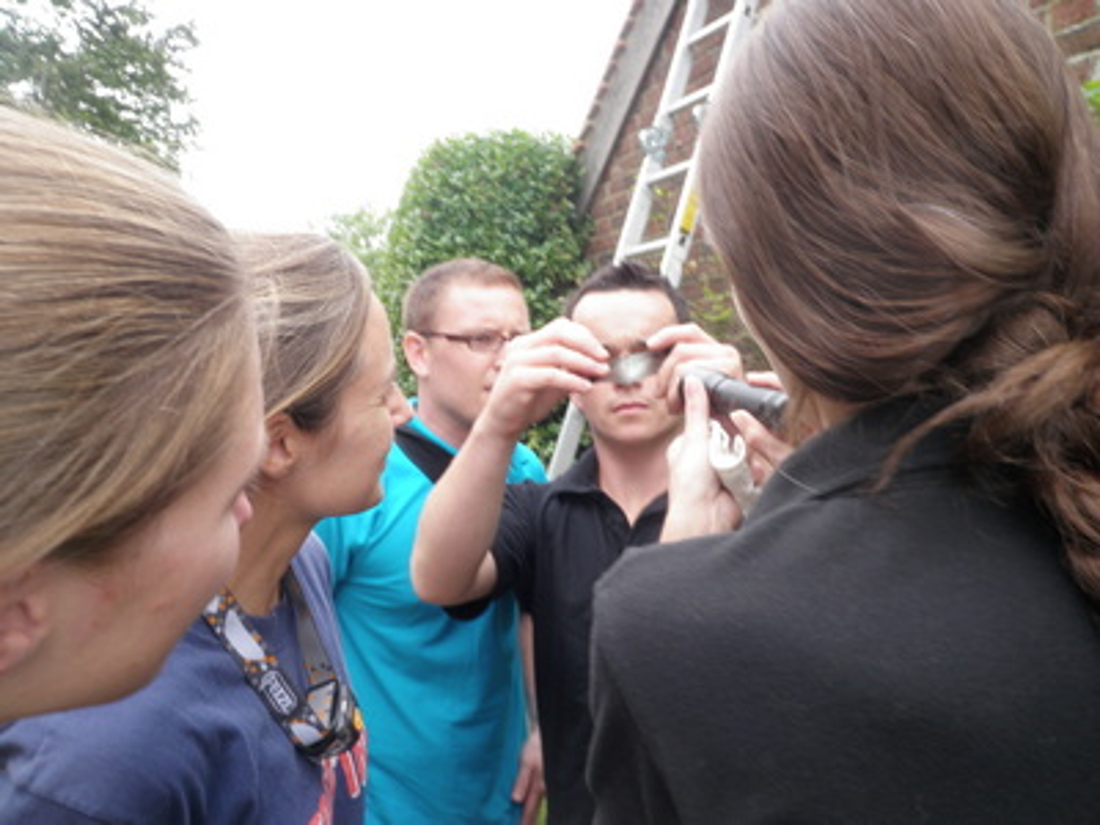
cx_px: 550
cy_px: 412
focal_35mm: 28
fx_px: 890
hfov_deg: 63.4
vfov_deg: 49.7
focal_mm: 5
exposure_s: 1/30
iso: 50
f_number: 3.5
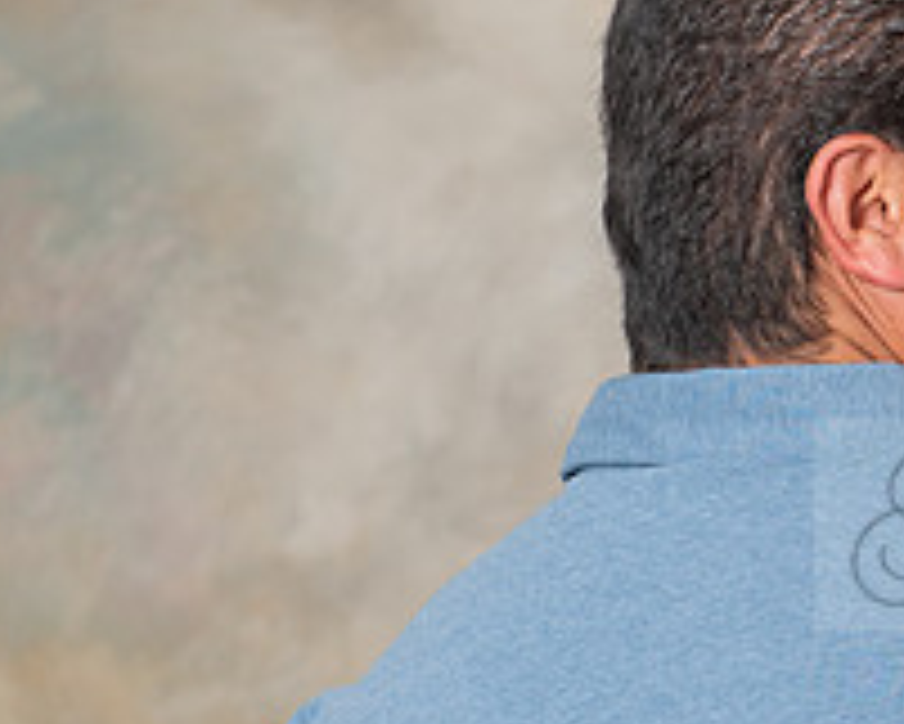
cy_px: 524
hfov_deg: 3.9
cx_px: 1205
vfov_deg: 3.1
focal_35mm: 496
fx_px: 13277
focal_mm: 160
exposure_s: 1/125
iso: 200
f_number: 5.6
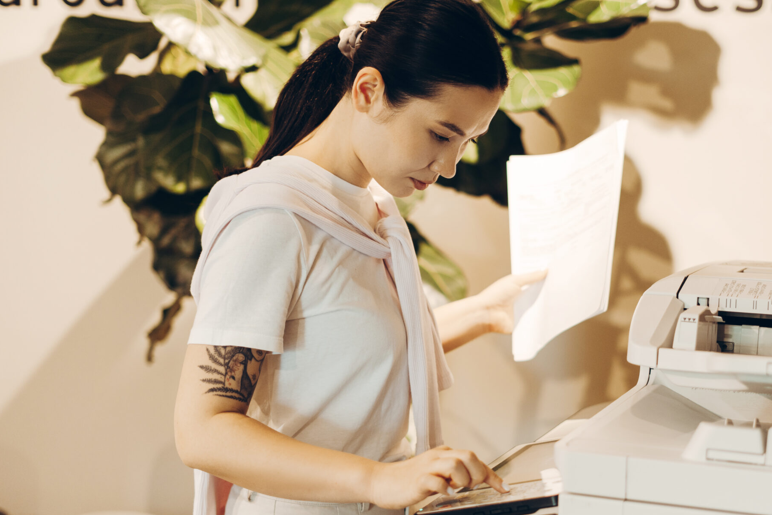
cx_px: 496
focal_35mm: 71
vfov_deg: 19.1
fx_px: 1522
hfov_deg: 28.3
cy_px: 337
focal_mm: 50
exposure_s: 1/100
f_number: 1.8
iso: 400
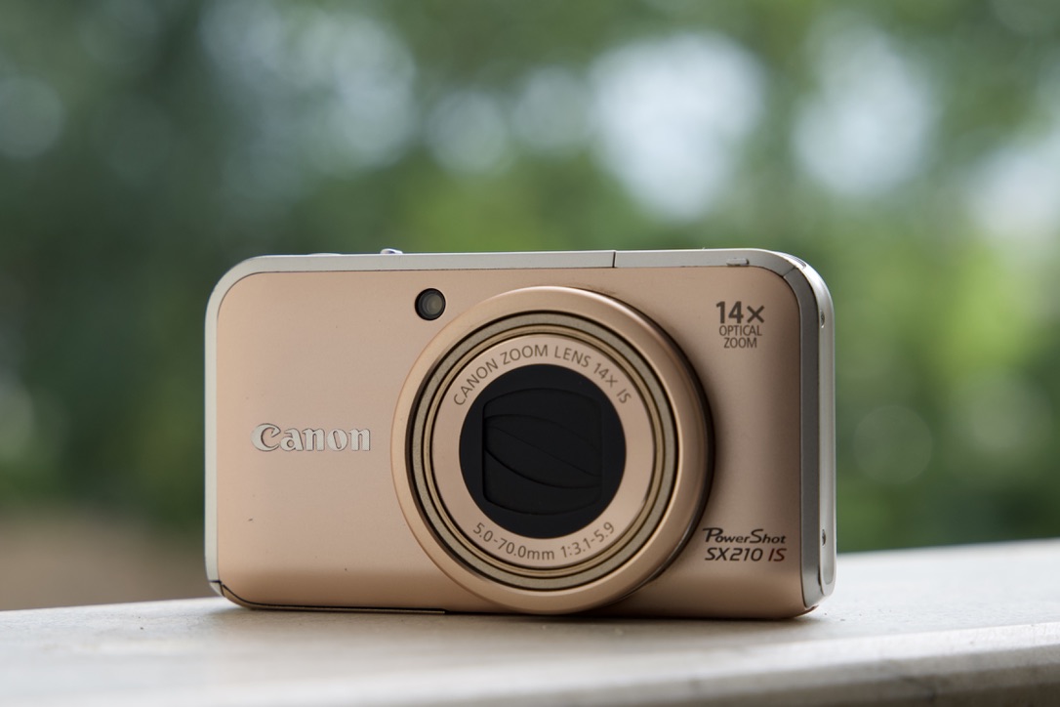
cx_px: 530
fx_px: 3091
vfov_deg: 13.0
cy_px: 354
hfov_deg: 19.5
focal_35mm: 105
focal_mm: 70
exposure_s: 1/250
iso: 200
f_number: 5
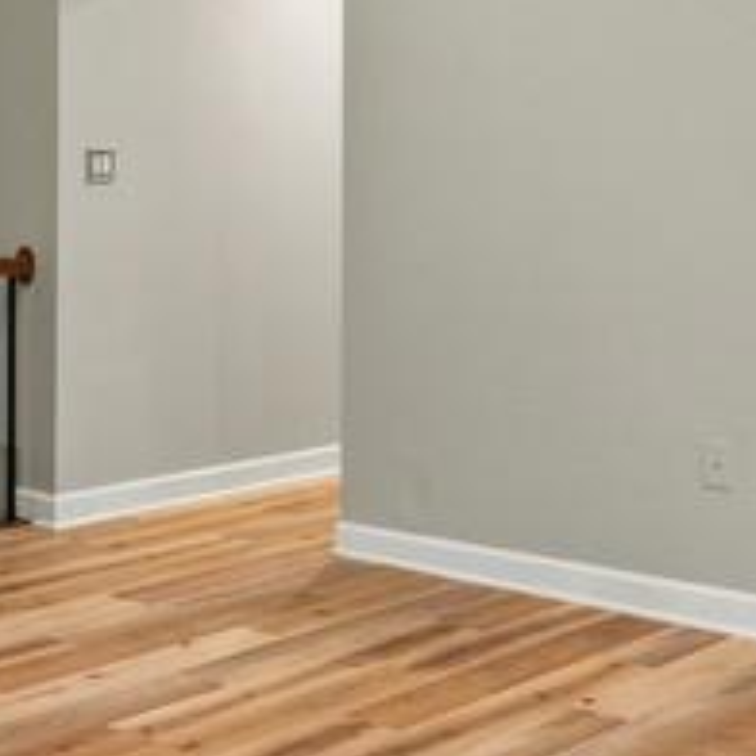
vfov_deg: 23.9
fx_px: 1754
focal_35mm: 71
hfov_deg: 24.3
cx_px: 386
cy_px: 129
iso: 800
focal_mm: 16
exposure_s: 1/800
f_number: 5
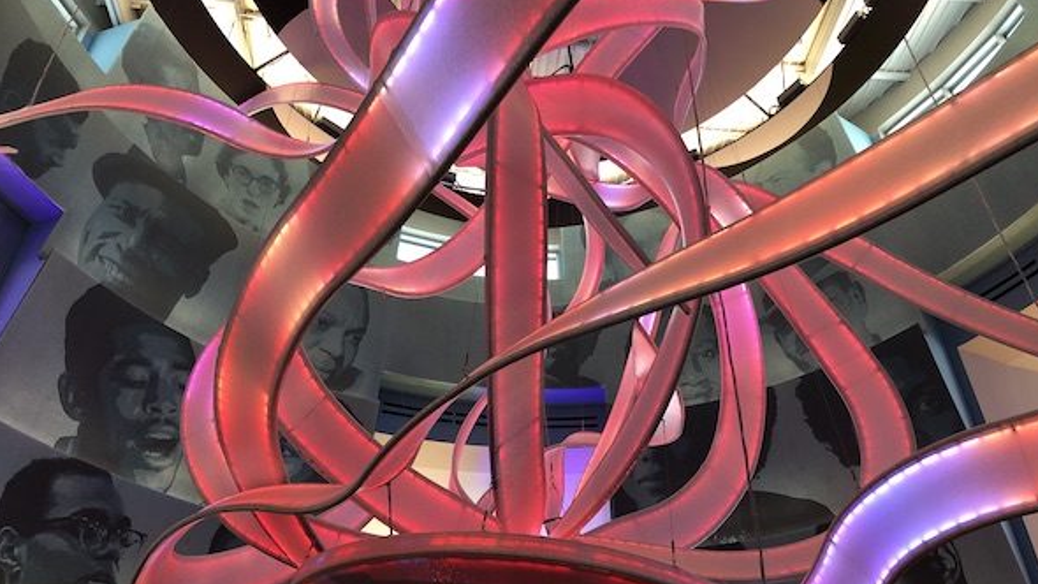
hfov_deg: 62.6
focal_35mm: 31
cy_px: 348
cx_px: 521
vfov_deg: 37.7
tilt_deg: +36.6
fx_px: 853
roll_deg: -0.3
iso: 40
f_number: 1.8
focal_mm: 4
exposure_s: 1/15
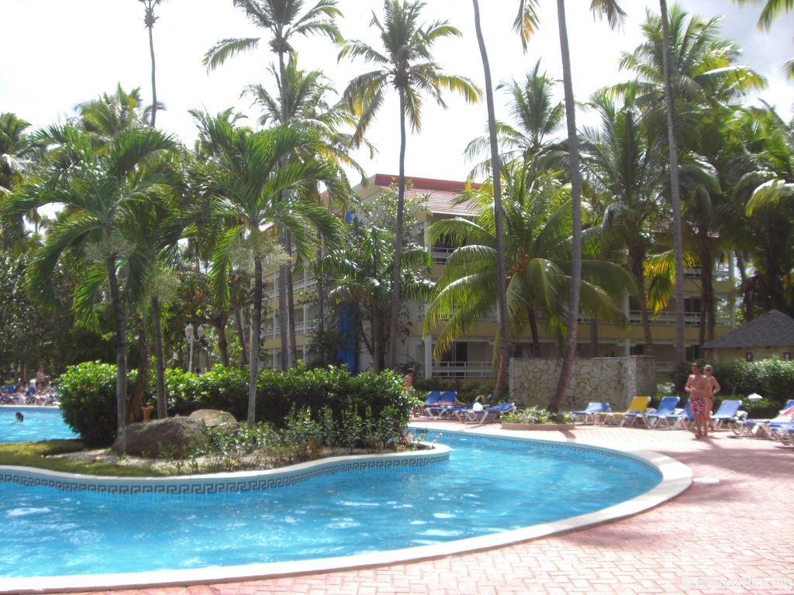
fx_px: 872
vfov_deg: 37.7
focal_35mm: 38
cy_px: 298
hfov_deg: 49.0
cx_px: 397
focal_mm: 6.2
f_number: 2.7
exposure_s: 1/800
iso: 64
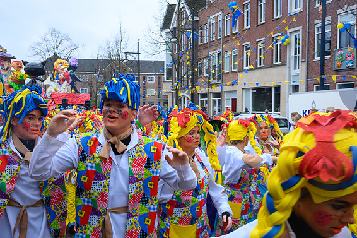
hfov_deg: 48.5
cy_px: 120
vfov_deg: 33.4
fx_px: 397
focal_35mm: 40
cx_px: 180
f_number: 8
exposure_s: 1/200
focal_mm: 26
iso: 400
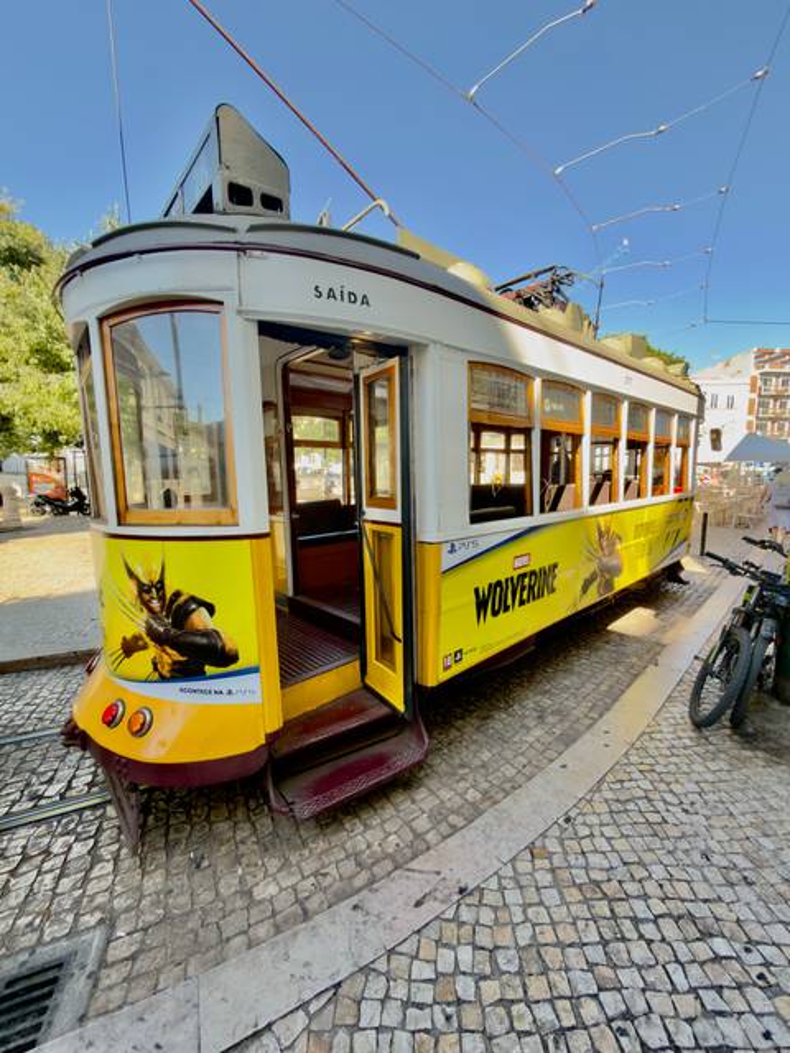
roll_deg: -0.9
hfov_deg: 85.7
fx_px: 426
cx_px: 395
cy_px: 526
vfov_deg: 102.1
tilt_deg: -6.7
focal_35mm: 14
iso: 50
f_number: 2.2
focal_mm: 2.22
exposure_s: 1/109
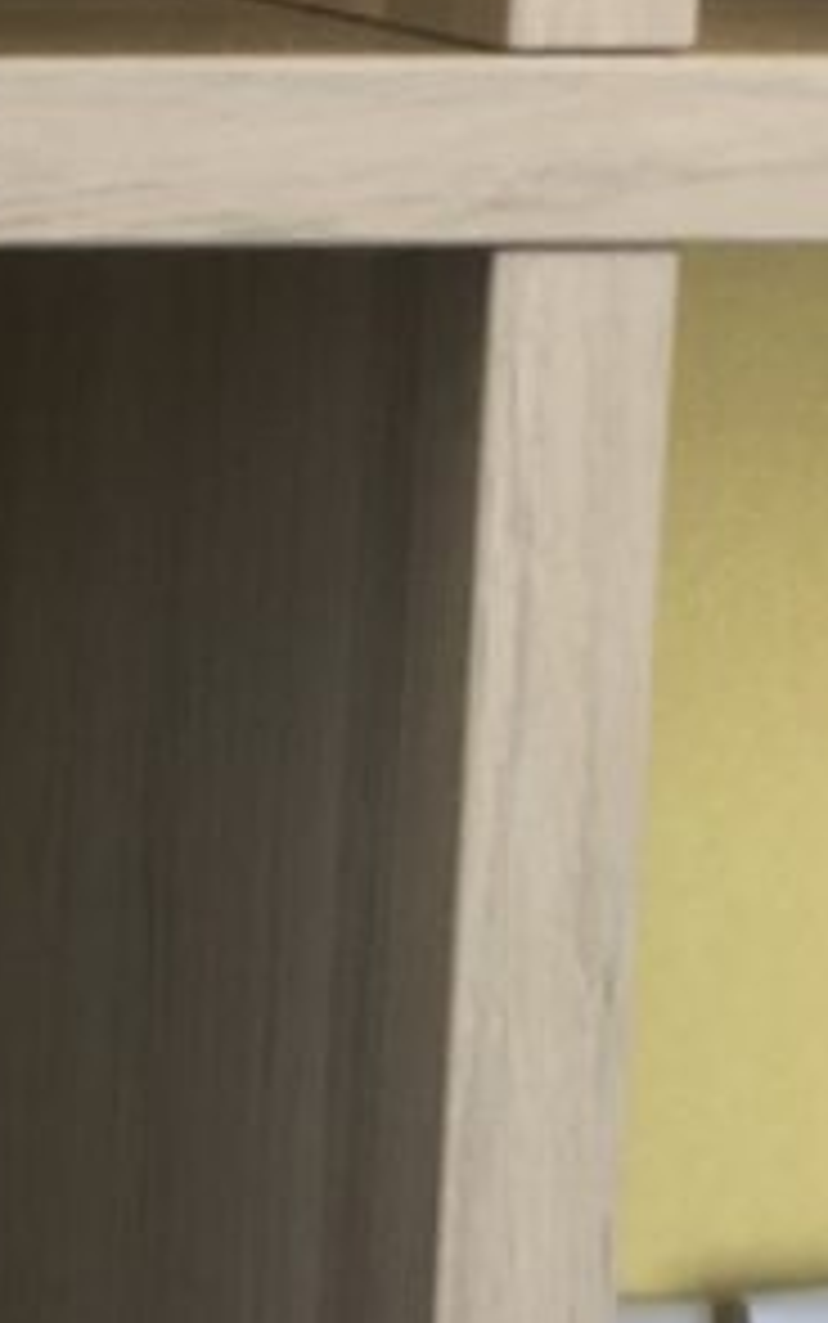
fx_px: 9017
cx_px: -1346
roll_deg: -0.1
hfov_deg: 5.1
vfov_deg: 8.3
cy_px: 1748
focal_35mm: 250
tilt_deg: -12.5
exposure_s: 1/60
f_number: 2.4
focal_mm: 6
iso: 32
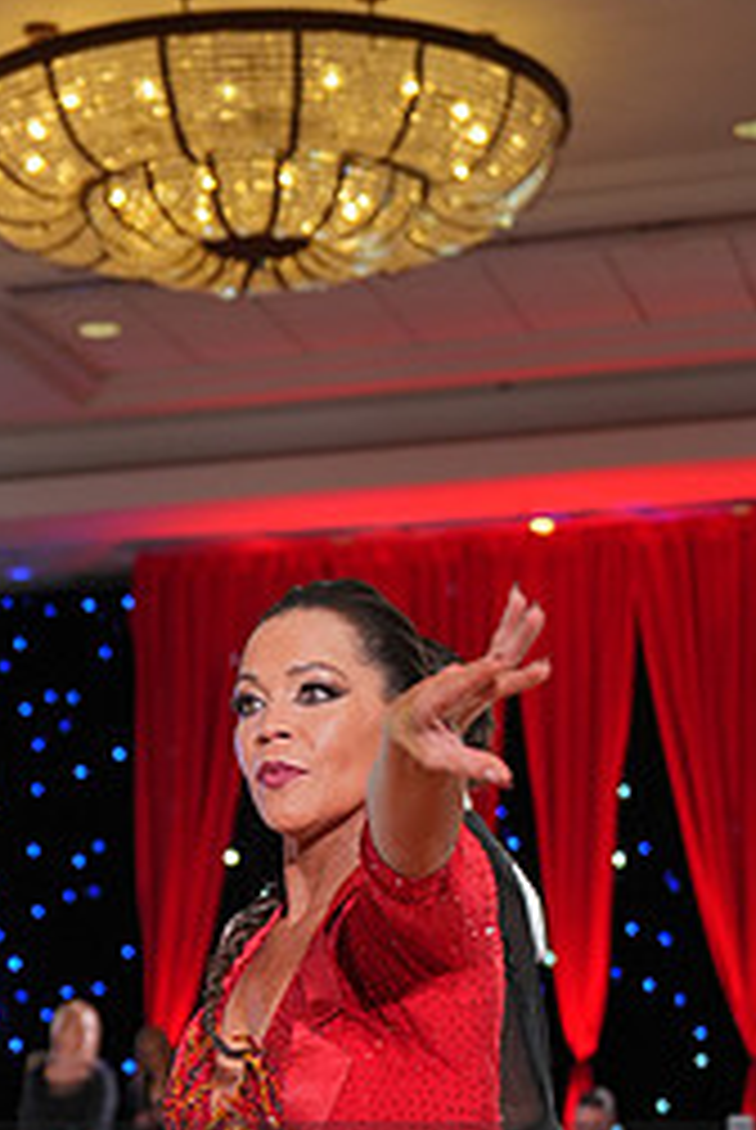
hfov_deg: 14.1
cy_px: 1274
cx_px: 272
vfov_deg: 20.0
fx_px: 3047
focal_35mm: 97
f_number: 2.8
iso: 1000
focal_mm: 42
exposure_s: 1/400
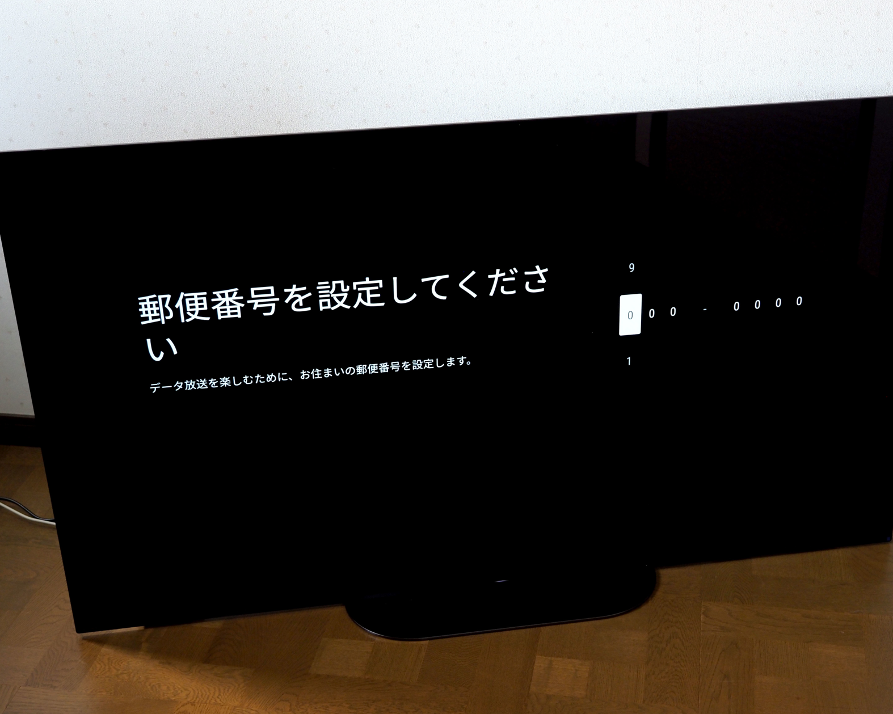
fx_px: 1321
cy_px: 357
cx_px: 509
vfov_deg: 30.2
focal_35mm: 50
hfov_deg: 37.3
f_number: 2.8
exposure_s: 1/60
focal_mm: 21
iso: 500
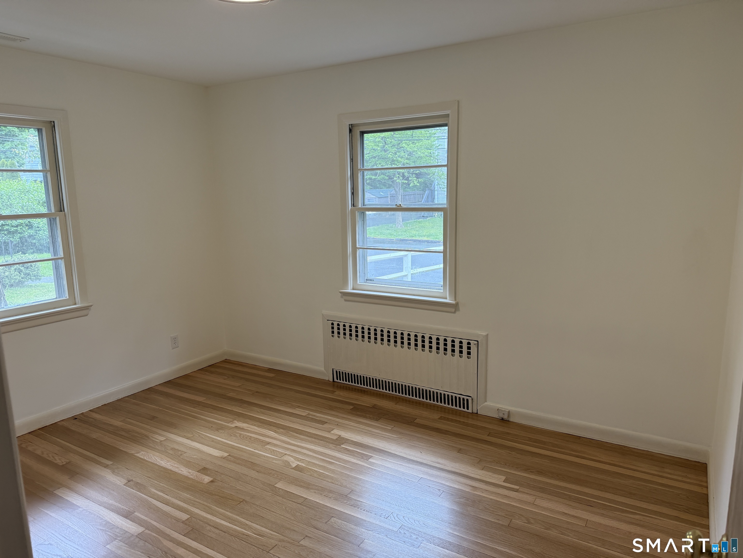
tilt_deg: -9.7
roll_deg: +0.5
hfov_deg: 71.6
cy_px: 279
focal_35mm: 24
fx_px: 515
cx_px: 372
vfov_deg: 56.8
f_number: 1.78
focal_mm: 6.76
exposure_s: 1/231
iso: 125
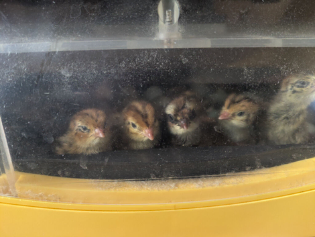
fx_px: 228
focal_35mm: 25
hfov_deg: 69.4
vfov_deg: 54.9
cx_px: 158
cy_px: 118
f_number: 1.89
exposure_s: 1/100
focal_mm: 5.43
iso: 245
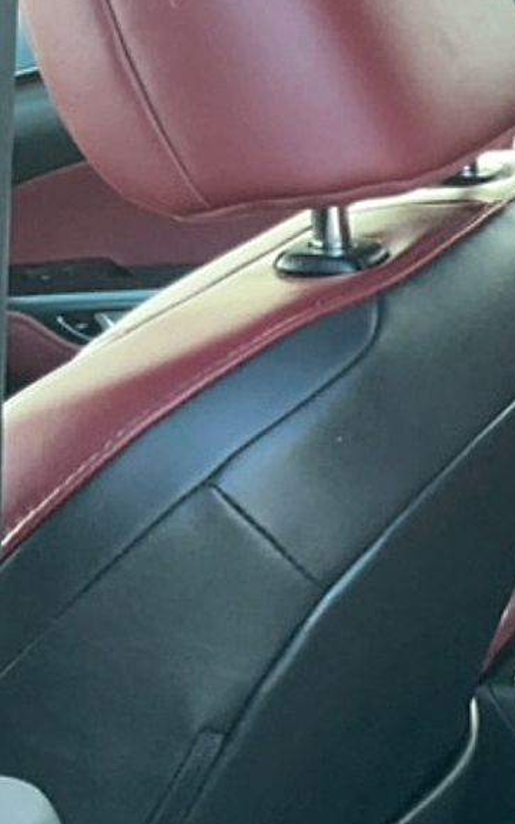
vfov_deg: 23.2
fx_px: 1977
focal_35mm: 88
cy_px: 674
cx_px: 1140
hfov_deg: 12.4
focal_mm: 3
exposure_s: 1/60
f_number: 1.8
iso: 50
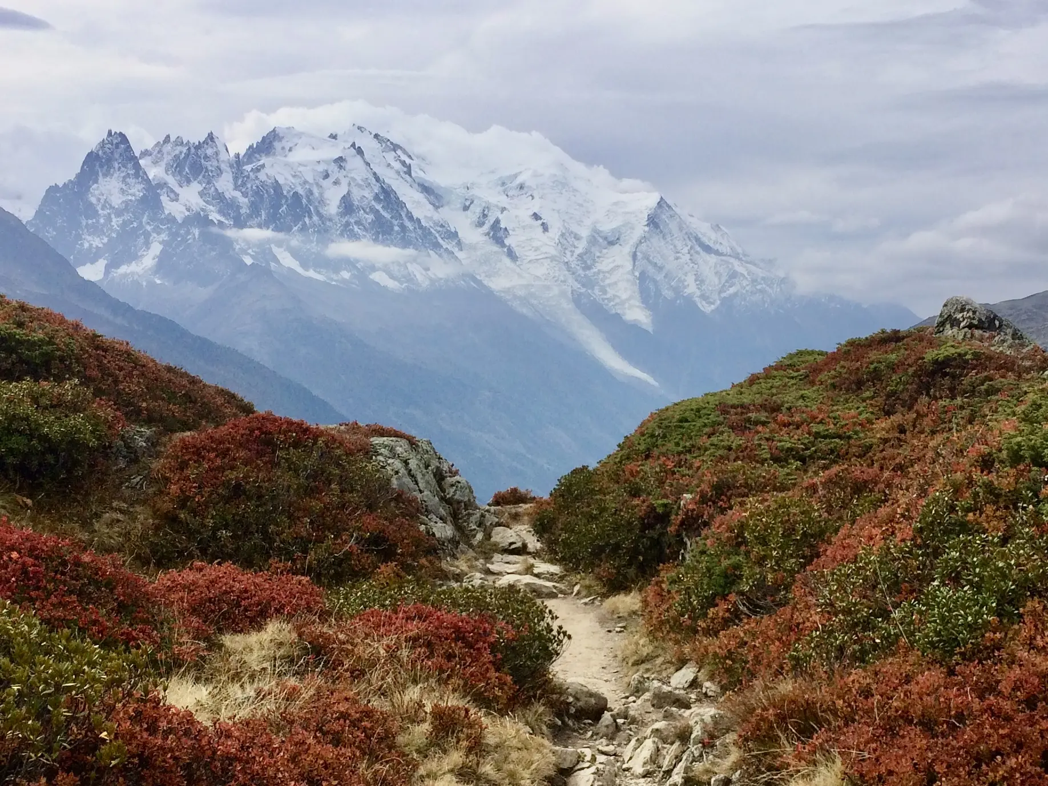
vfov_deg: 48.2
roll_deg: -1.7
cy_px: 393
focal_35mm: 29
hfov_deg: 61.7
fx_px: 878
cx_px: 524
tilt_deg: -8.3
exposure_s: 1/2933
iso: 32
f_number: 2.2
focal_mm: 4.15
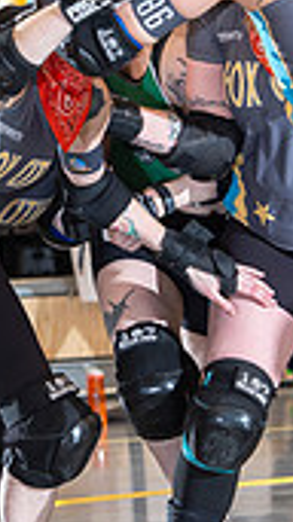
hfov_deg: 3.1
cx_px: -6
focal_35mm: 397
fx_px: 5491
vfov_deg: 5.4
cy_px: 203
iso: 640
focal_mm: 112
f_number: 5.6
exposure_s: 1/160
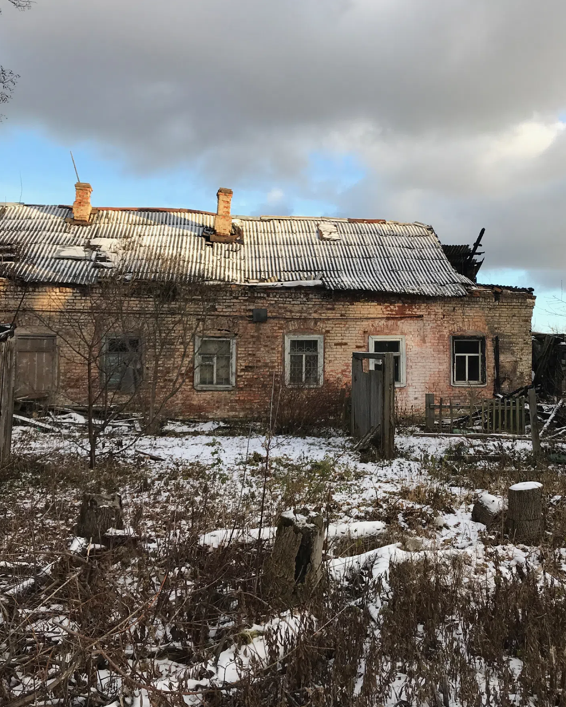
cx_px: 381
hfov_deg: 39.6
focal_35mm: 37
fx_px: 775
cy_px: 351
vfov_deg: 49.1
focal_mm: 3.99
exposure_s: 1/535
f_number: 1.8
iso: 20
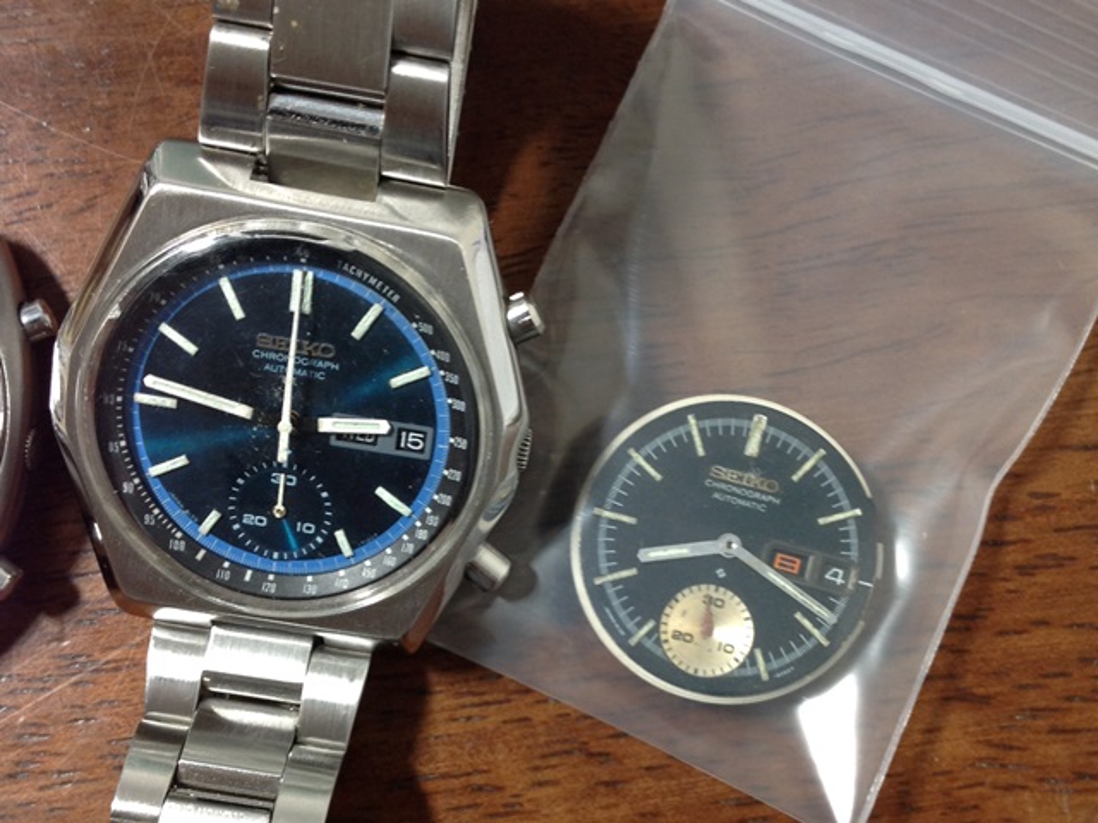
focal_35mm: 35
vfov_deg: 40.7
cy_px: 412
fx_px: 1110
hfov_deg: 52.6
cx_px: 549
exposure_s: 1/15
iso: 64
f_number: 2.4
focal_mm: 4.28
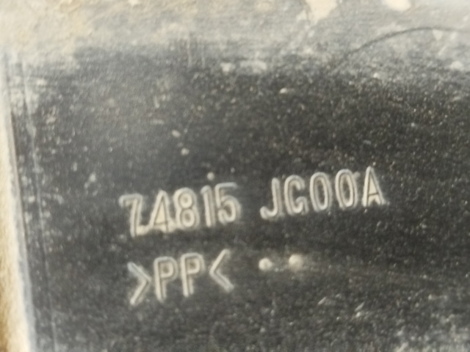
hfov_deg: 39.7
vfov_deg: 30.3
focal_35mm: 48
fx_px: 652
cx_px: 235
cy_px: 176
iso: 1250
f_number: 1.7
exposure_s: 1/17
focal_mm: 5.31
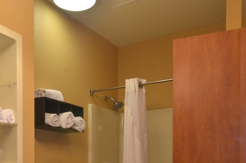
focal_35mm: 43
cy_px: 166
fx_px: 293
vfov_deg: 28.9
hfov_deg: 44.4
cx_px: 70
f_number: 10
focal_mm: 14
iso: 320
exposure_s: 1/8
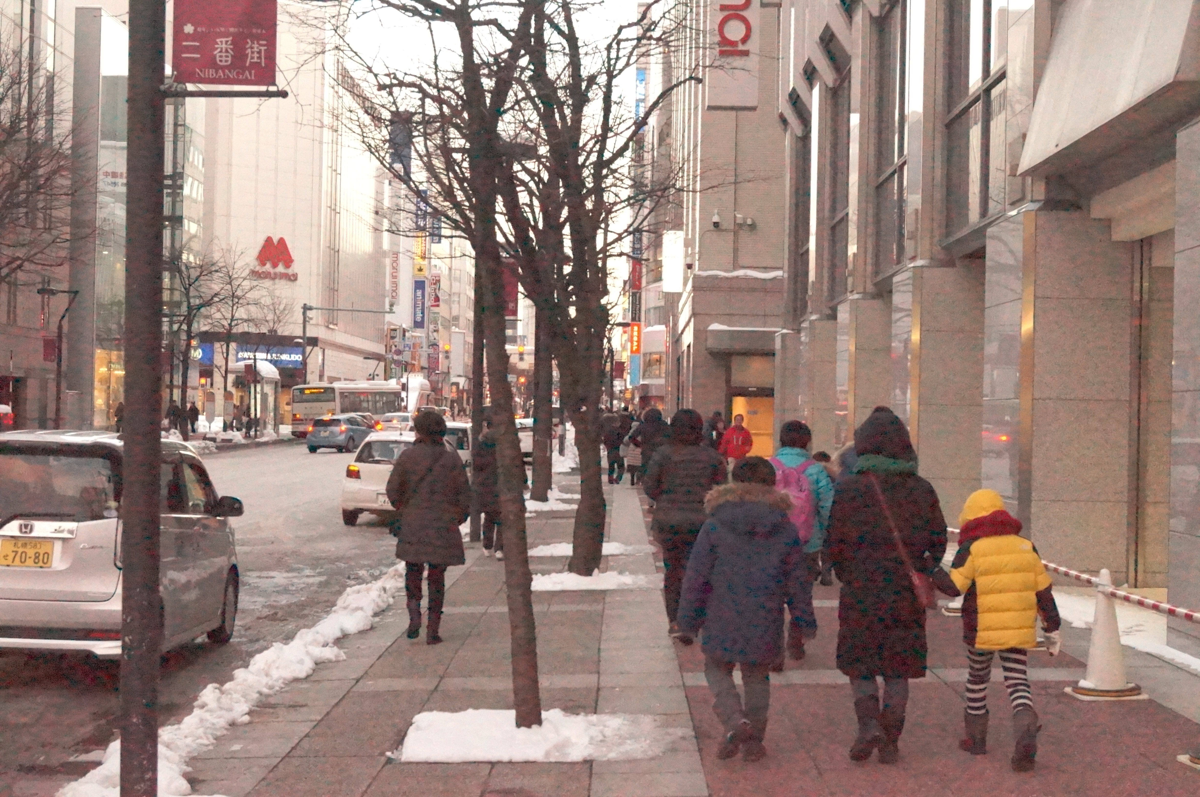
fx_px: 1748
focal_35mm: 52
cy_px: 398
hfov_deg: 37.9
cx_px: 600
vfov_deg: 25.7
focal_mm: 35
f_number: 9
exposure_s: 1/800
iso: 16000
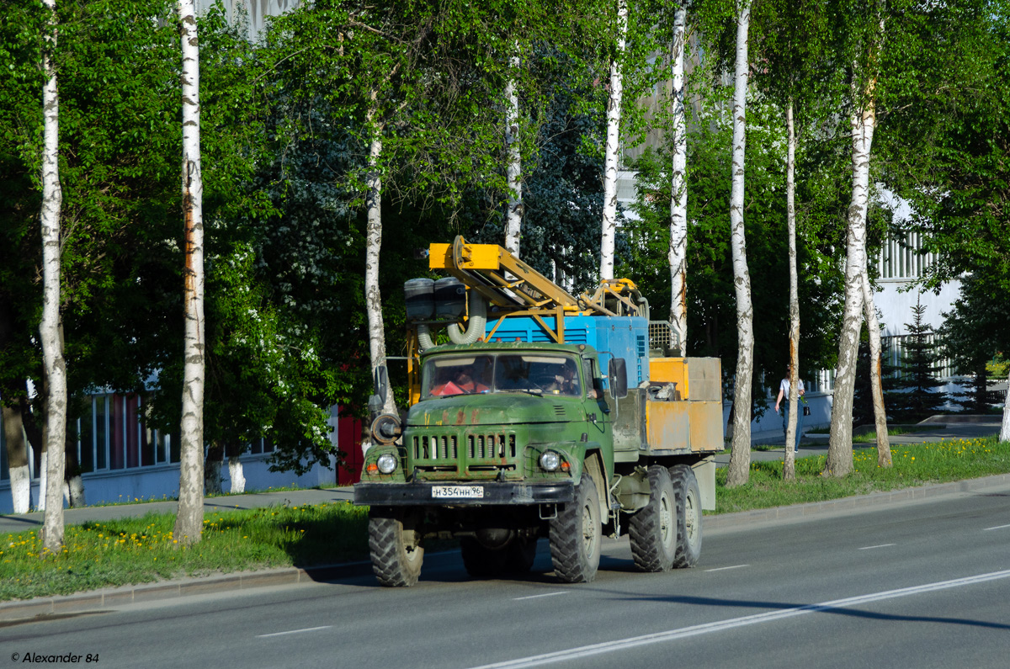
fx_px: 5040
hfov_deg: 11.4
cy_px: 334
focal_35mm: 180
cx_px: 505
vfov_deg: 7.6
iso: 200
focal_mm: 120
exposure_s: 1/800
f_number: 8
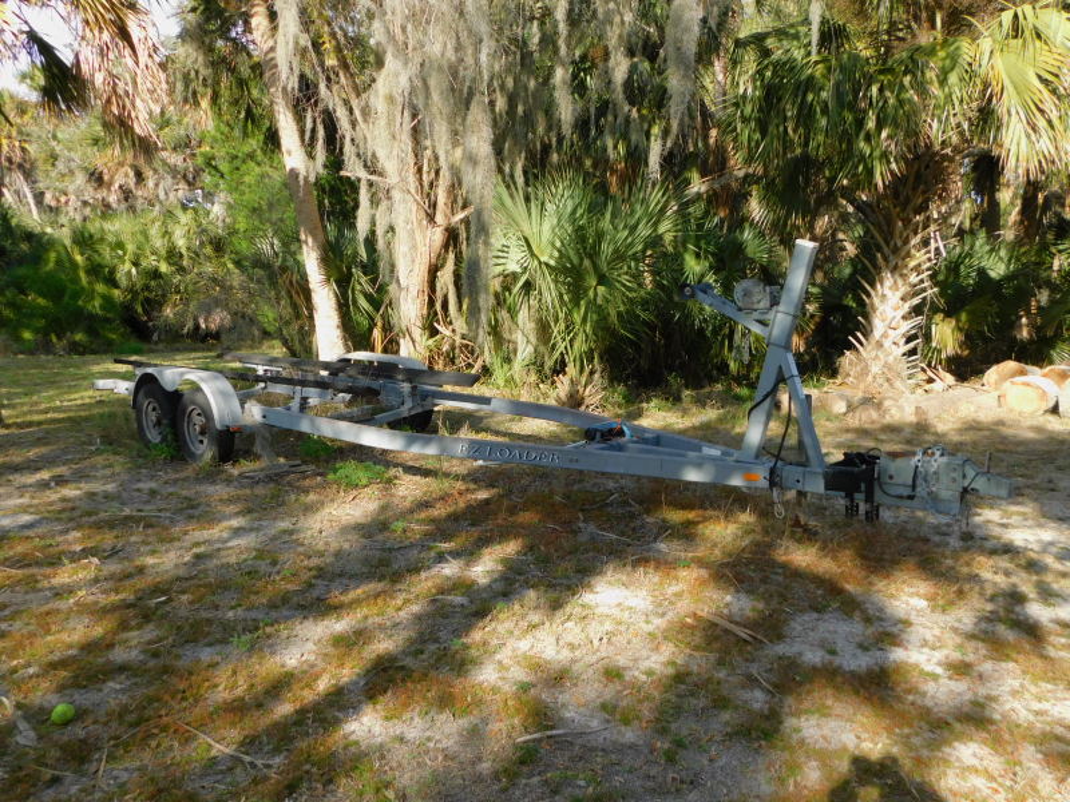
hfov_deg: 63.4
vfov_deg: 49.7
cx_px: 535
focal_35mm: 28
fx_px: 865
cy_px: 401
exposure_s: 1/400
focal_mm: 4.9
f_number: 3.2
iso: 125
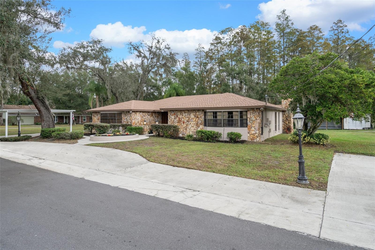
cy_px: 125
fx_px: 208
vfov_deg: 61.9
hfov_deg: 84.0
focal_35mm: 20
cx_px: 188
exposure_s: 1/100
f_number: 8
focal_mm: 20
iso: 320
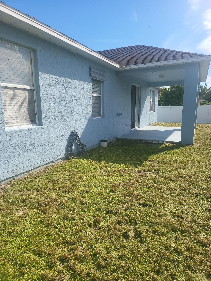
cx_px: 106
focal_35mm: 24
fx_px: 195
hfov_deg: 56.8
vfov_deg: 71.6
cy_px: 140
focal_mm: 5
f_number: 1.8
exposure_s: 1/2163
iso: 40
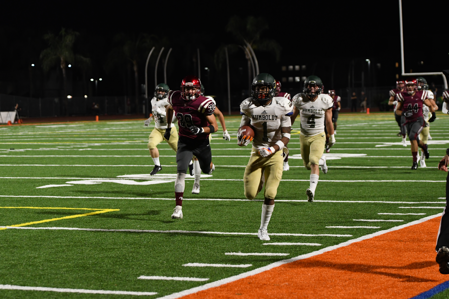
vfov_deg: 11.7
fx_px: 1459
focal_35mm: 117
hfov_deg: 17.5
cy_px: 150
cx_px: 224
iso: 3200
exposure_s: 1/1000
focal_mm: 78
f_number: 3.2
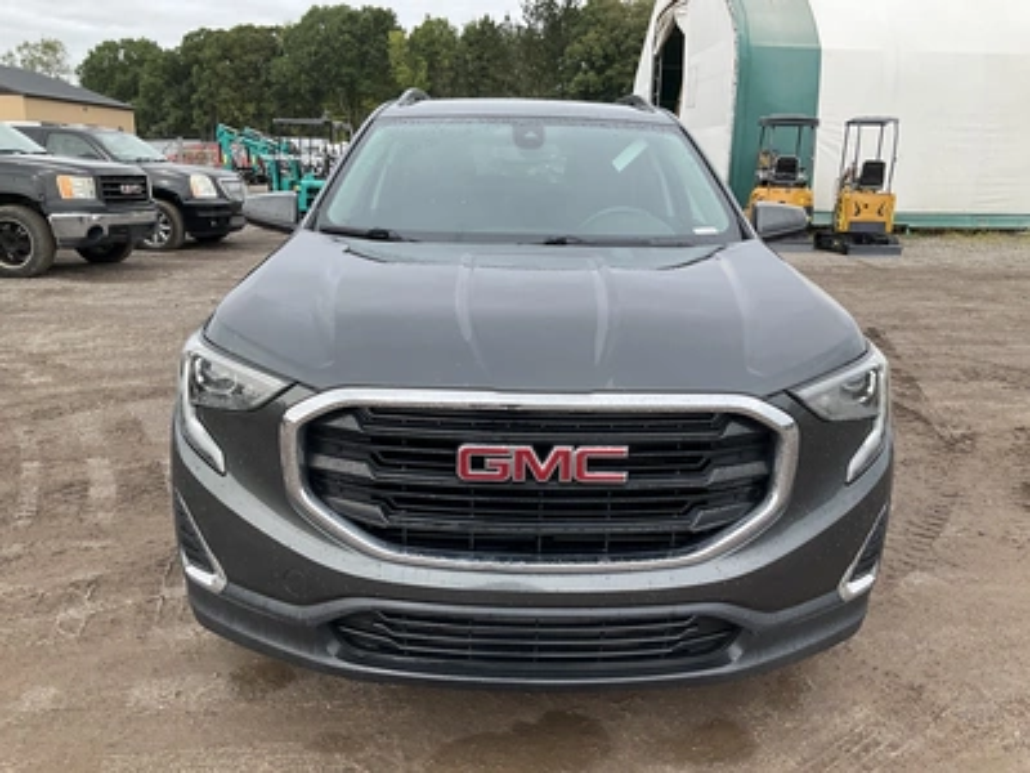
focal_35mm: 29
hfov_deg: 61.7
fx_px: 863
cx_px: 515
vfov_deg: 48.2
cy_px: 386
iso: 25
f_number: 1.8
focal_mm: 3
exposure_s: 1/620
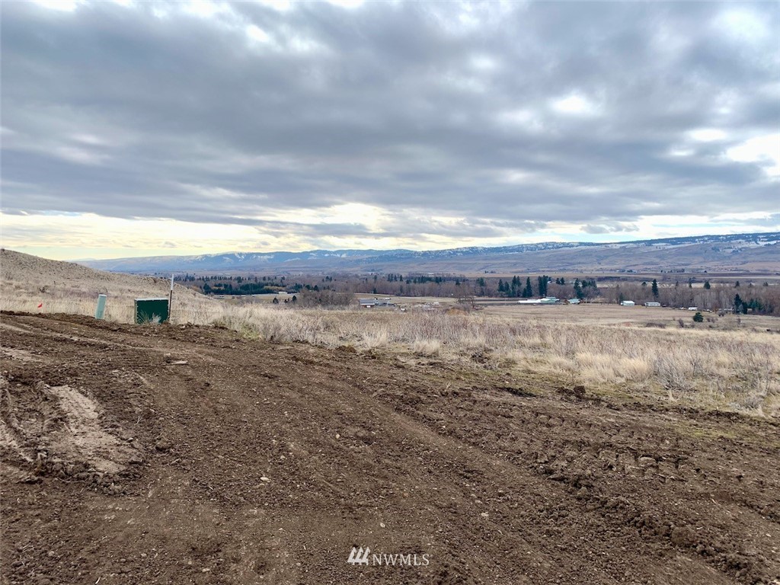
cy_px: 292
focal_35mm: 26
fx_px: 586
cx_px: 390
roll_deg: -0.6
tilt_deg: -0.3
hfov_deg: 67.3
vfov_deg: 53.1
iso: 25
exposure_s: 1/1661
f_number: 1.8
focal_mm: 4.25
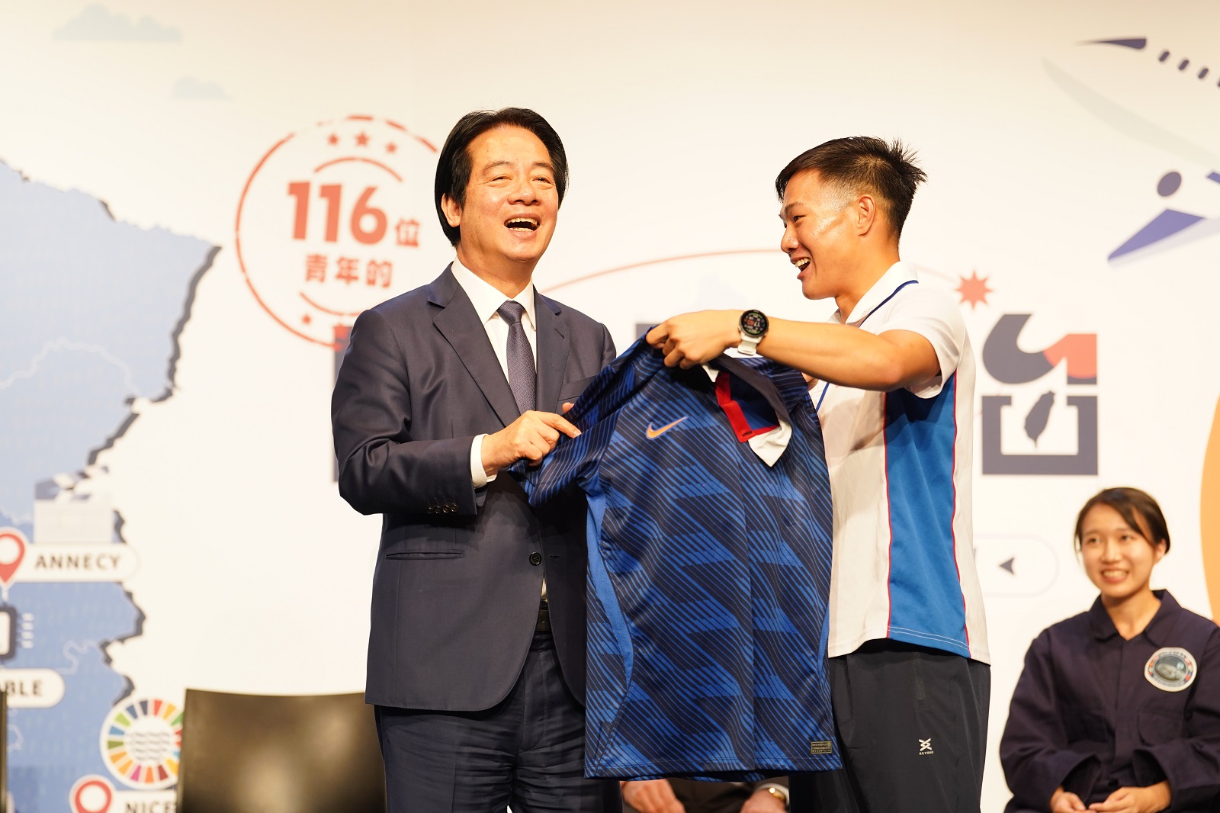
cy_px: 406
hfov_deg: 16.4
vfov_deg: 11.0
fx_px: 4235
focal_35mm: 125
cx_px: 610
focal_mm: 125
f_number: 2.8
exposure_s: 1/640
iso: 1250
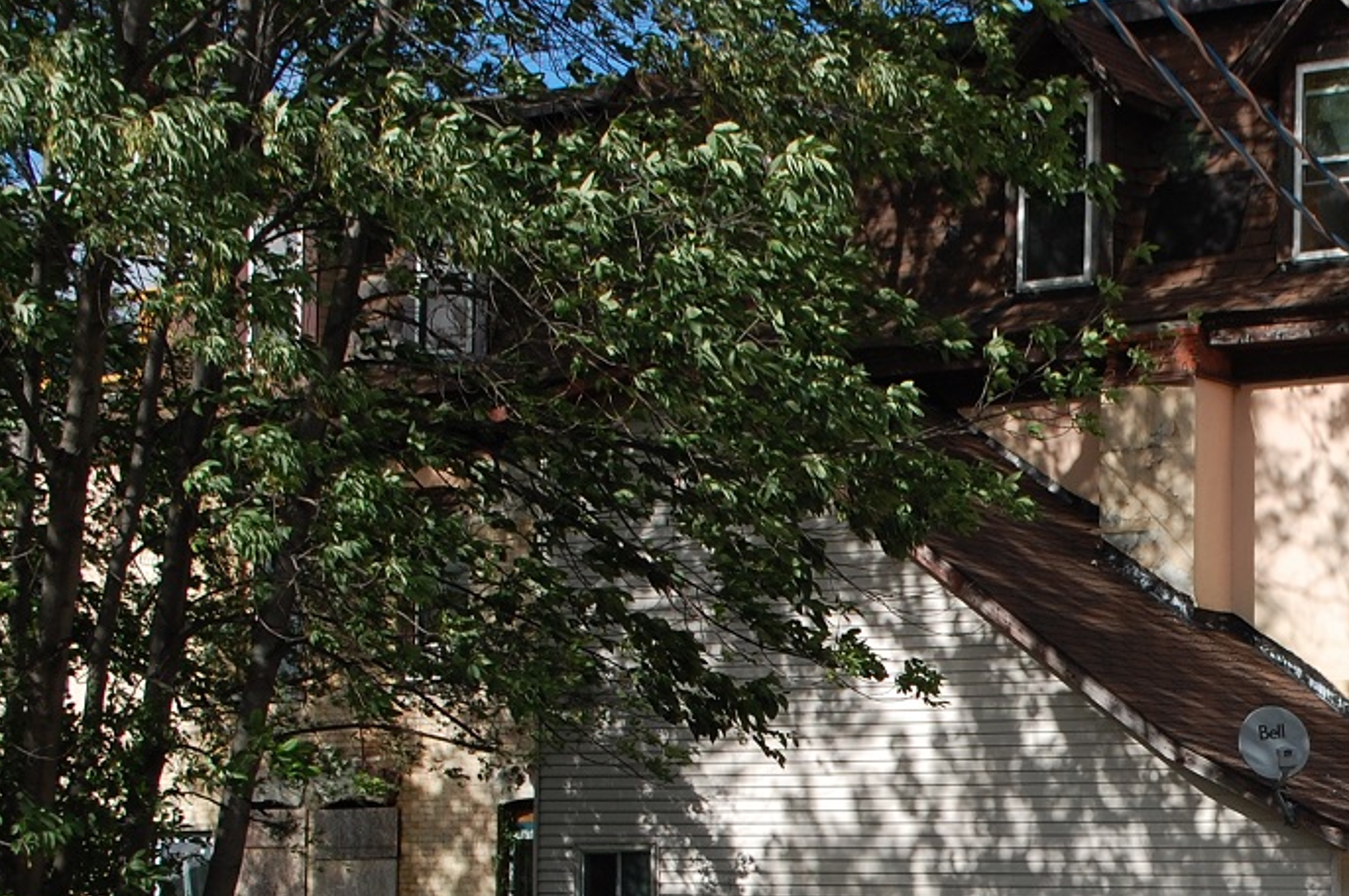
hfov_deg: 22.3
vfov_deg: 15.1
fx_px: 3333
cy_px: 828
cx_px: 1231
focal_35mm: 89
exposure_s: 1/320
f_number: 9
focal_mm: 29
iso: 200
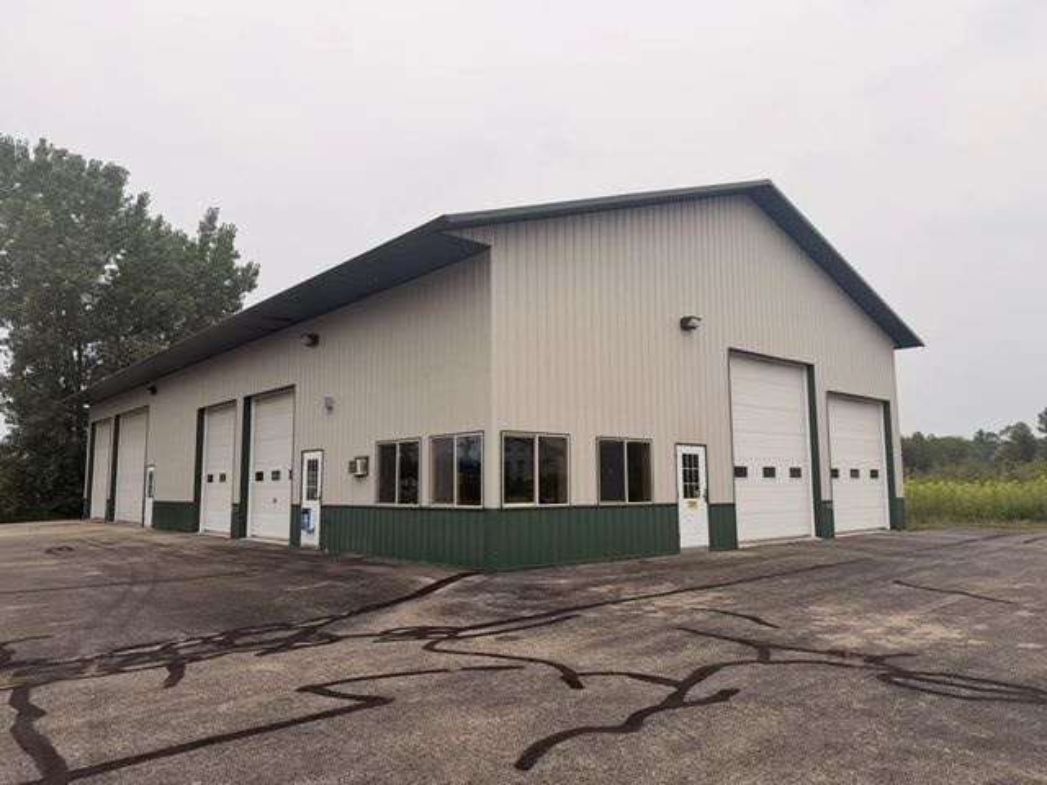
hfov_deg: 71.6
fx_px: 726
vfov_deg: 56.8
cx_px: 524
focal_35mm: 24
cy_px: 392
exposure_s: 1/992
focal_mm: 6.76
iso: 80
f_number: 1.78
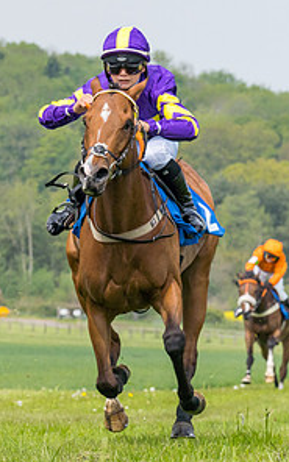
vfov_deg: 5.7
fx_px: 4663
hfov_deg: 3.5
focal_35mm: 370
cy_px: 111
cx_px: -286
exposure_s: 1/2000
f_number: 9
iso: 400
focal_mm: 135
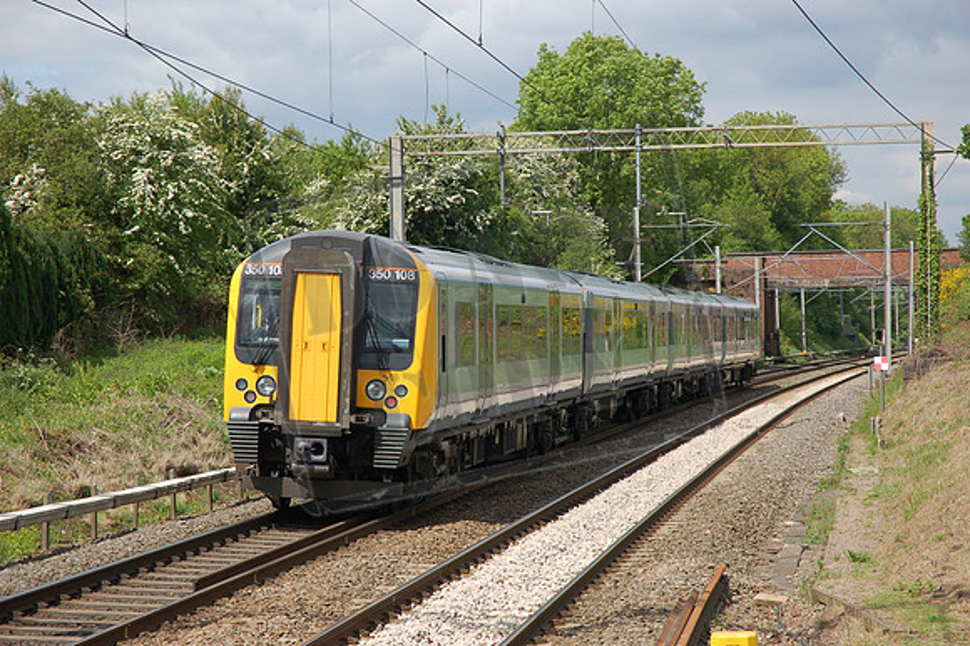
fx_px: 2625
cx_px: 485
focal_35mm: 98
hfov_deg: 20.9
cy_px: 323
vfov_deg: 14.0
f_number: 6.3
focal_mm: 65
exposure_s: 1/640
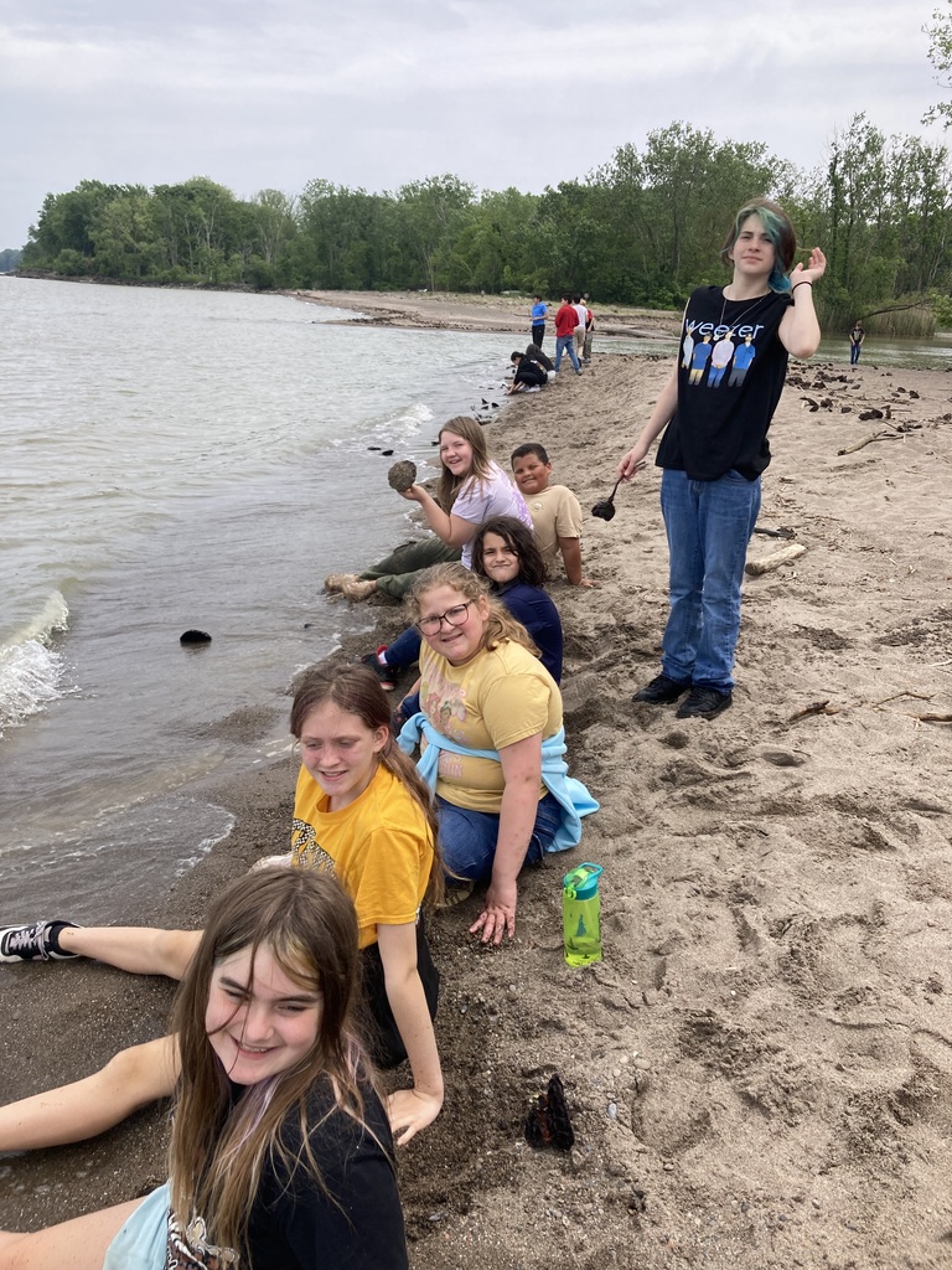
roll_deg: -2.8
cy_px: 635
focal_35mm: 28
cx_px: 476
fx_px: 1027
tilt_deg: -16.1
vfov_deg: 63.4
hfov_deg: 49.7
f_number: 1.8
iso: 20
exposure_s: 1/1548
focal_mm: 3.99
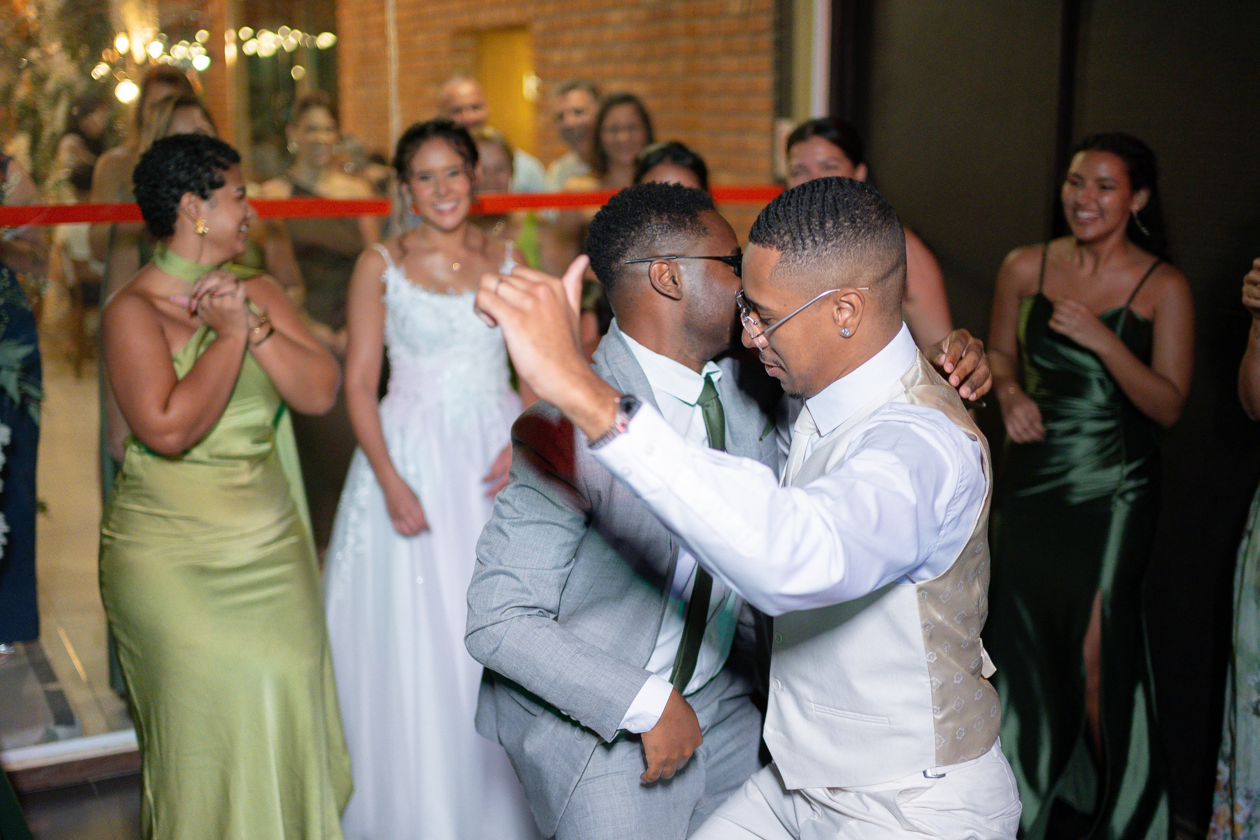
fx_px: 1621
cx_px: 630
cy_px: 420
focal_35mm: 46
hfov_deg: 42.5
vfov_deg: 29.1
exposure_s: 1/400
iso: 2000
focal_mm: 35
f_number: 1.4
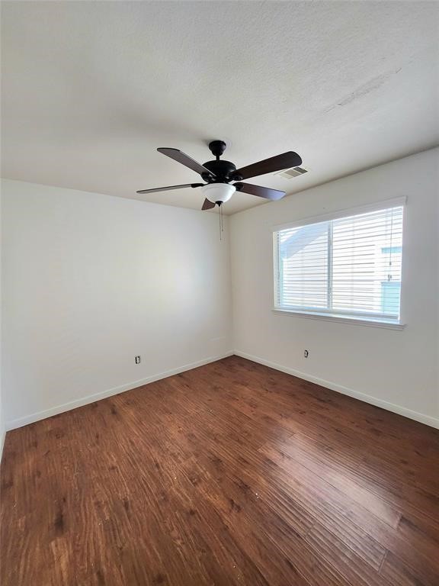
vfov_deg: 106.2
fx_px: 220
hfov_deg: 89.9
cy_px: 293
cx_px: 220
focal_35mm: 13
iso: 80
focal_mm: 1.74
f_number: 2.2
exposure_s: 1/60.2
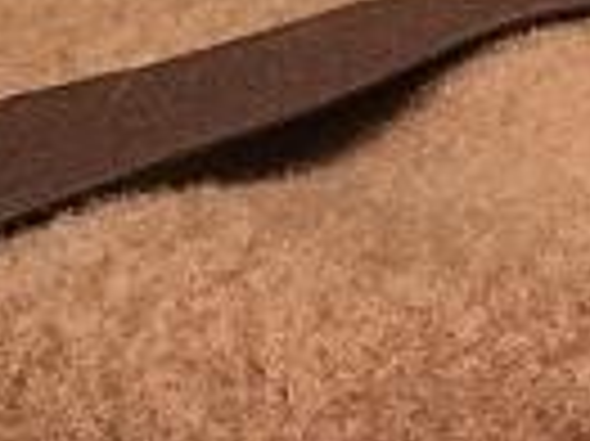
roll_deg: +0.9
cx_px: 770
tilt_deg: -20.5
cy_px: 621
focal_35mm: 222
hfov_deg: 8.8
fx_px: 3780
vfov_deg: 6.6
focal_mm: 4.15
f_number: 2.2
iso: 50
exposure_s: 1/33
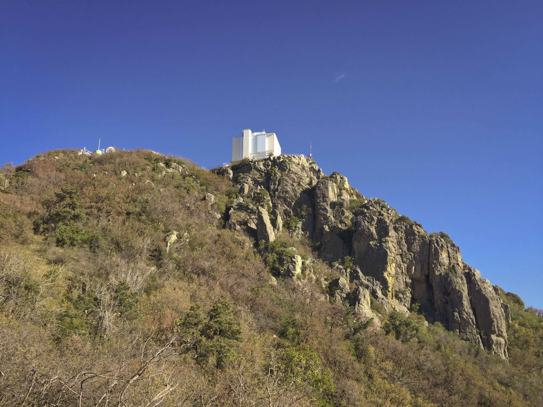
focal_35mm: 29
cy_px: 204
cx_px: 272
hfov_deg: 61.7
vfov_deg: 48.2
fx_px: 455
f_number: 2.2
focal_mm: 4.15
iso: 32
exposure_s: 1/900
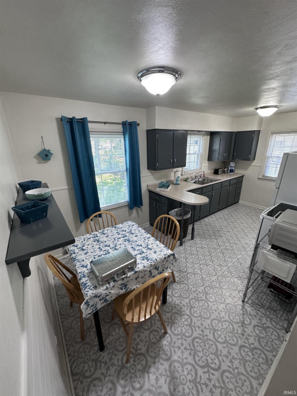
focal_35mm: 14
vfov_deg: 102.1
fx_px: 160
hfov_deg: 85.7
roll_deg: -0.4
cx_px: 148
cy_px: 198
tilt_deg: -19.2
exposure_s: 1/120
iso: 250
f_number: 2.2
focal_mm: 2.22
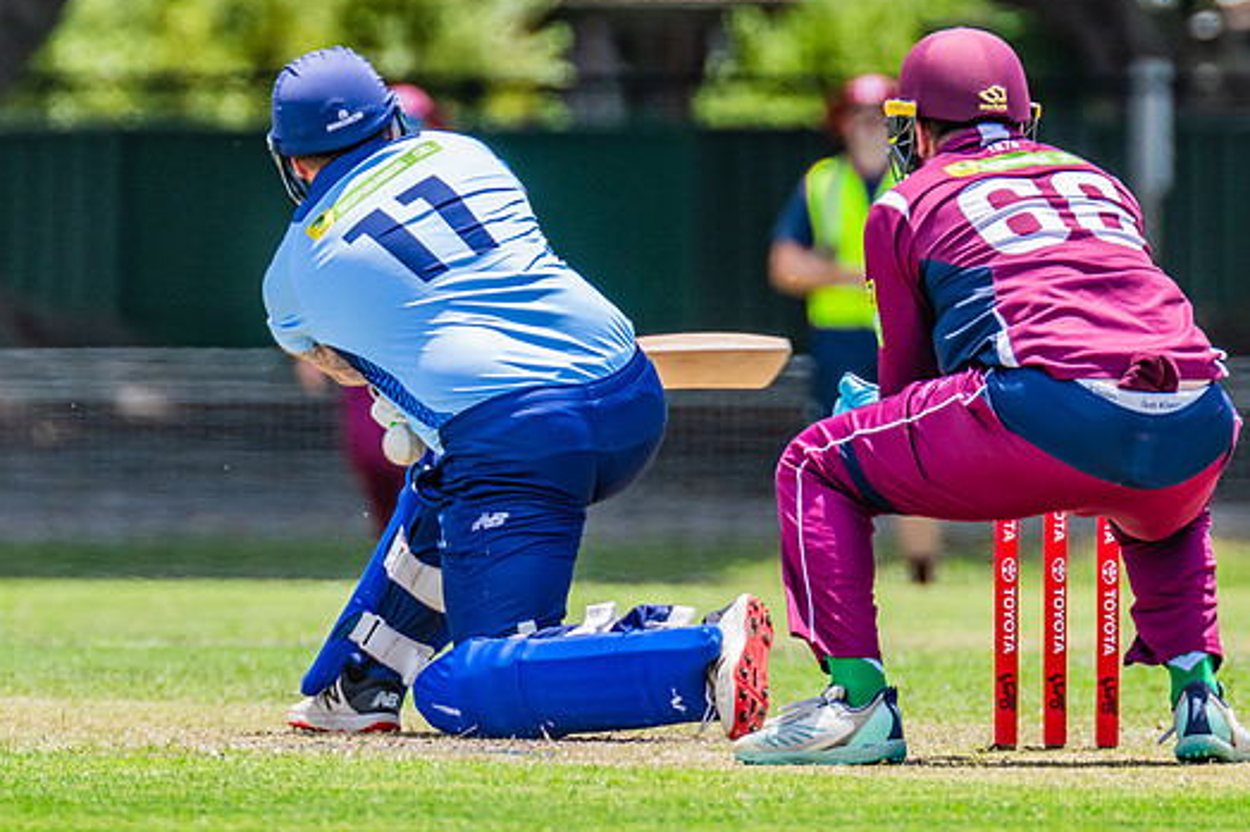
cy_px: 222
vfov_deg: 1.2
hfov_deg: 1.8
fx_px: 39569
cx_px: 444
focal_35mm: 1140
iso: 800
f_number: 9
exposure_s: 1/1000
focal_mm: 600
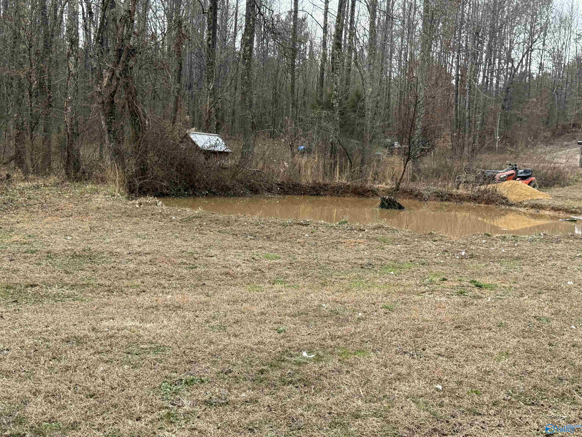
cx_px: 291
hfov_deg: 39.7
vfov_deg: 30.3
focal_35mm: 48
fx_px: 807
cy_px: 218
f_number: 1.78
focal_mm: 6.76
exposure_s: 1/1353
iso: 100
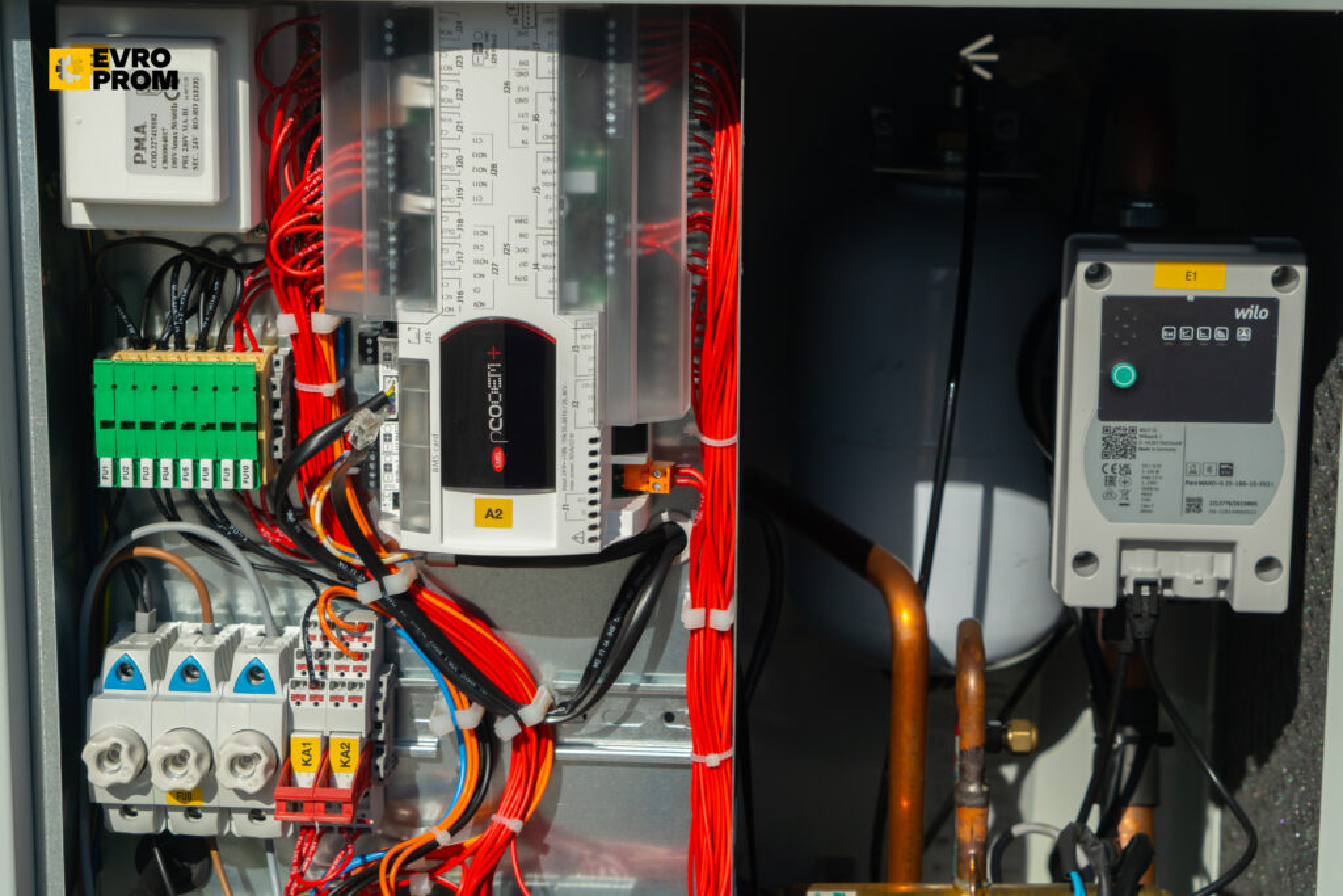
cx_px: 672
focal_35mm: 67
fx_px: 2500
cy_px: 448
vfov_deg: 20.3
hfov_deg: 30.1
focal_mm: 67
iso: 100
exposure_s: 1/320
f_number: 8
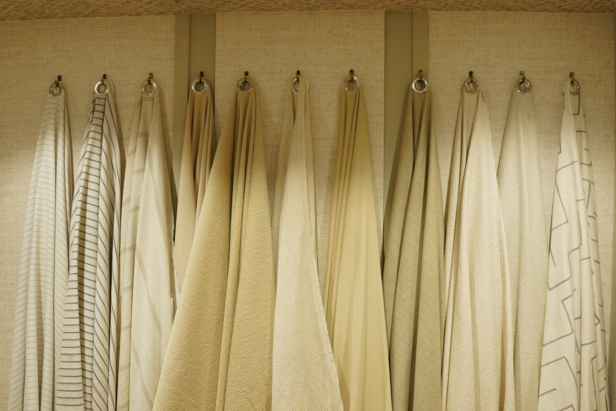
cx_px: 308
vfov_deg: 36.9
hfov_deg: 53.1
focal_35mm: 36
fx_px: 616
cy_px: 206
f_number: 4.5
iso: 500
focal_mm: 24
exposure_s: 1/100
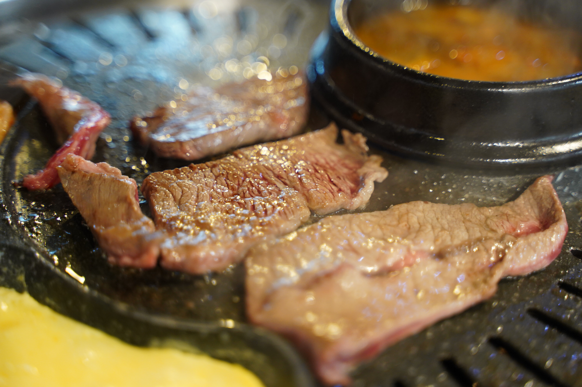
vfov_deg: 19.2
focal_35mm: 71
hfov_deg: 28.5
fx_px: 1147
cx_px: 291
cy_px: 194
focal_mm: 71
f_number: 2.8
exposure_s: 1/80
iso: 2500
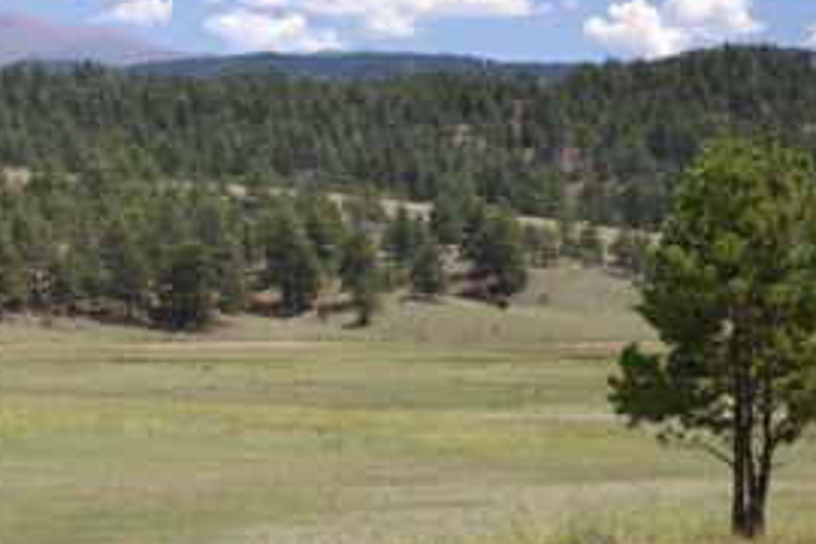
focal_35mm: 142
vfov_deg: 9.6
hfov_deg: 14.3
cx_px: 27
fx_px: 3218
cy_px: 406
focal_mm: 40
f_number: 5.6
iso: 110
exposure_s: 1/125
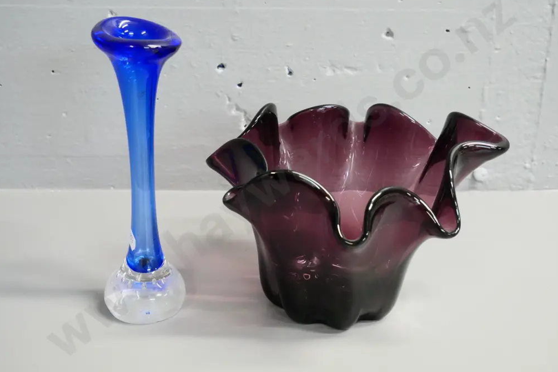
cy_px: 179
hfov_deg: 37.5
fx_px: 821
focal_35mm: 53
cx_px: 281
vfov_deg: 25.5
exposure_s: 1/60
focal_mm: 25
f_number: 4.5
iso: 3200
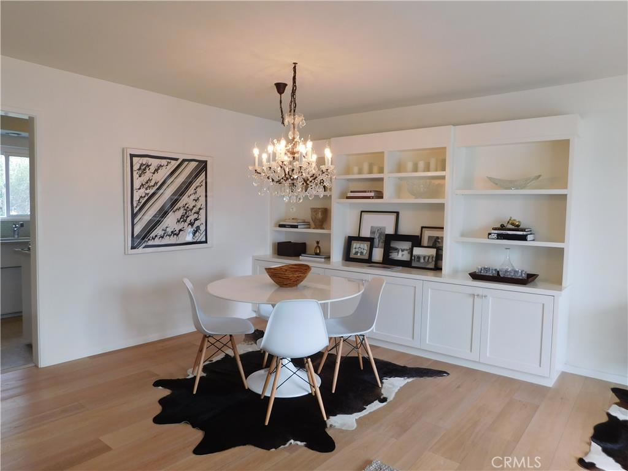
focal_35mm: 24
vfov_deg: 56.8
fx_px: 435
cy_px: 236
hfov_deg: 71.6
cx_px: 314
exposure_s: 1/40
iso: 125
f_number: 3
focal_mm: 4.1
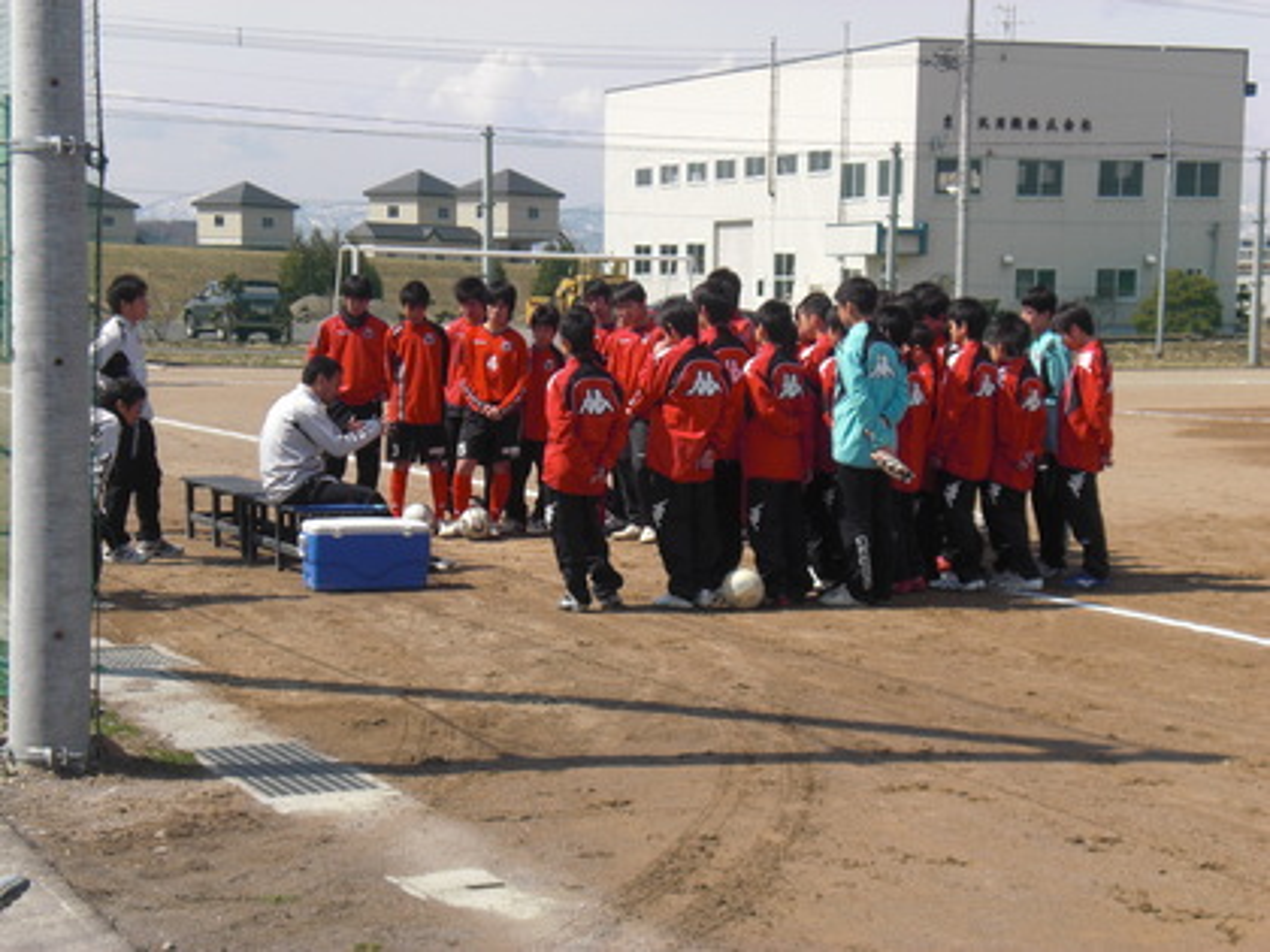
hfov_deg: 26.0
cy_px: 476
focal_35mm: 75
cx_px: 635
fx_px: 2752
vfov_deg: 19.6
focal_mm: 12.47
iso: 64
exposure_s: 1/500
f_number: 4.5
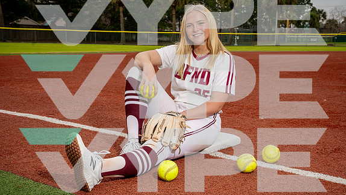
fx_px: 468
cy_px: 87
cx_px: 175
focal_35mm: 51
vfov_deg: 23.5
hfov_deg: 40.6
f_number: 8
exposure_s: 1/250
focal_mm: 48
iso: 100
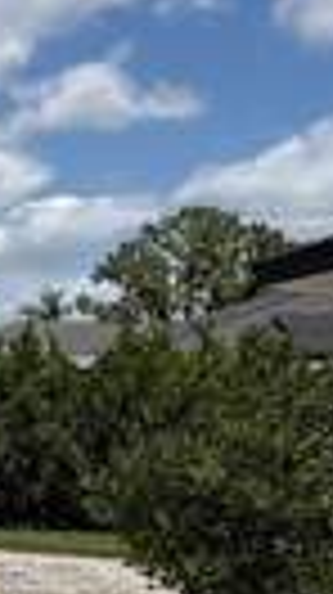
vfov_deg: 27.9
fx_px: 1165
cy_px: 495
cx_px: -572
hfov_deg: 11.7
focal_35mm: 74
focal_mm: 2.22
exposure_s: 1/3125
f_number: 2.2
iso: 50
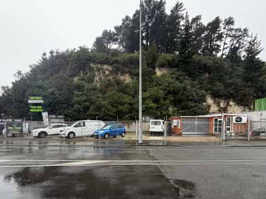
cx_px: 137
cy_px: 130
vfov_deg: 64.5
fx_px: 154
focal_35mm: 20
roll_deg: +0.0
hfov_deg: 81.8
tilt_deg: -1.7
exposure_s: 1/172
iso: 40
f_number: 2.2
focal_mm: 2.22
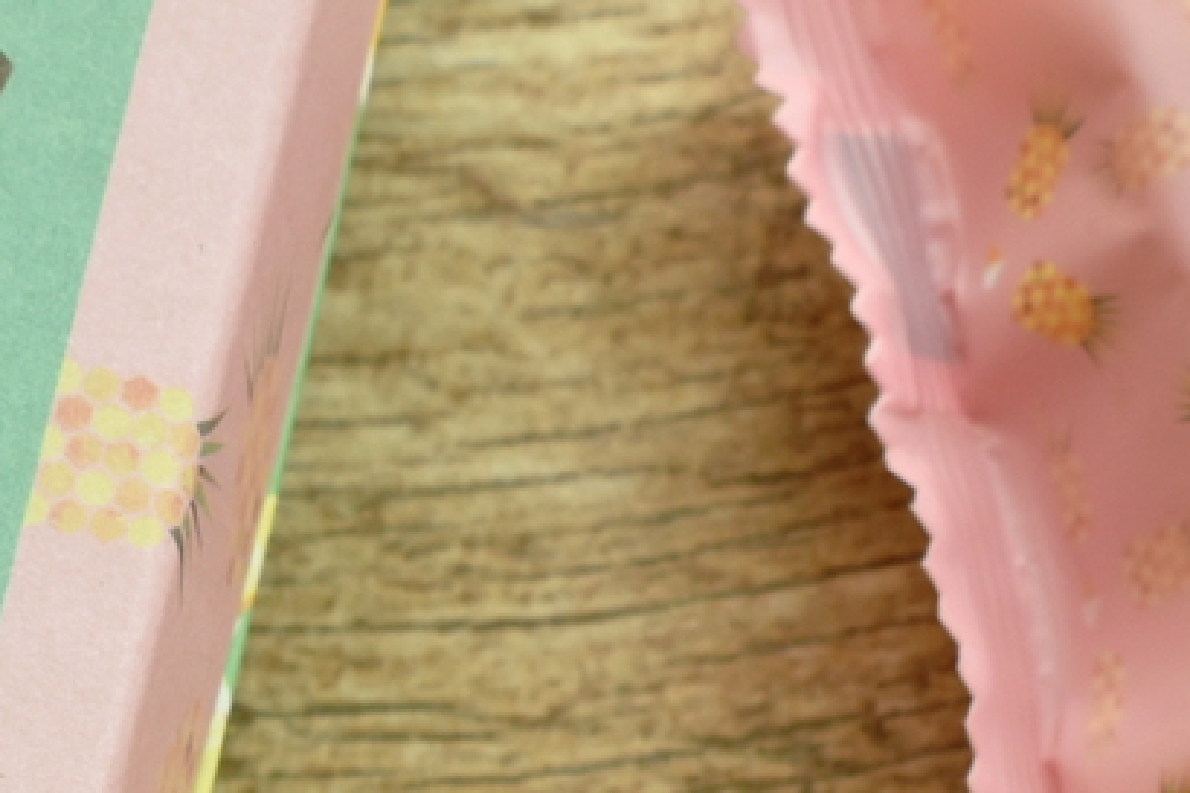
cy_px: 1372
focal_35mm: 329
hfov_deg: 6.2
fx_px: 10885
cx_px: 145
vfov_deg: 4.1
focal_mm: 45
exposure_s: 1/10
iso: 100
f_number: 8
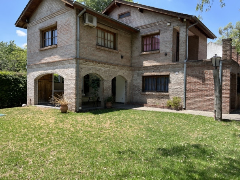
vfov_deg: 53.1
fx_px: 180
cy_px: 90
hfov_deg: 67.3
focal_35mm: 26
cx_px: 120
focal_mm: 5.1
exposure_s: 1/1672
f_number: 1.6
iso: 50
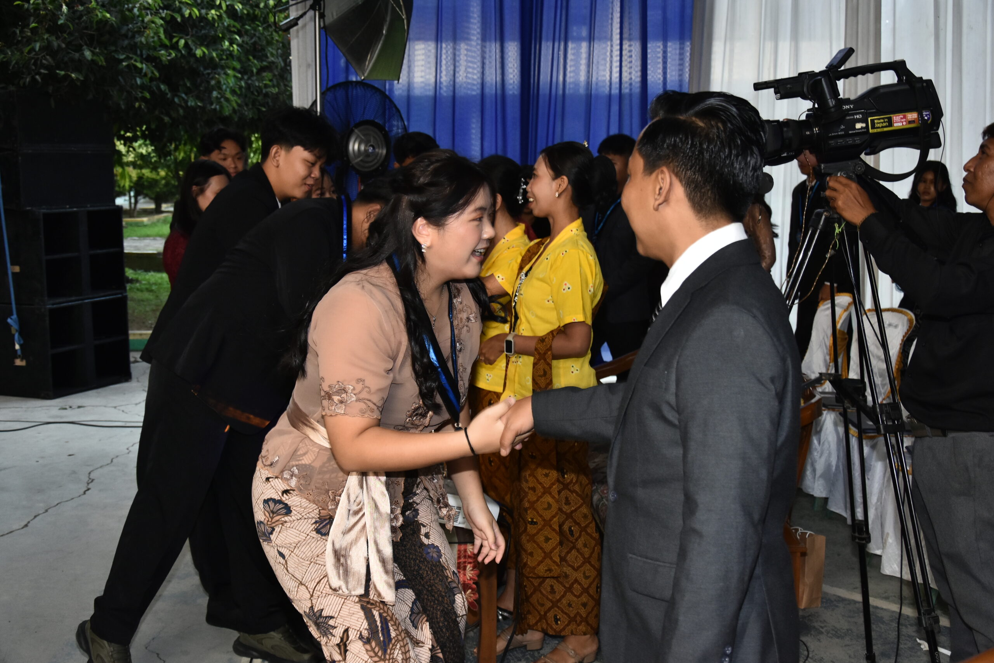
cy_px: 332
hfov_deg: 46.4
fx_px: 1160
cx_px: 497
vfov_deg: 31.9
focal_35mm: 42
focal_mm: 28
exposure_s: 1/125
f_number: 5
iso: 800
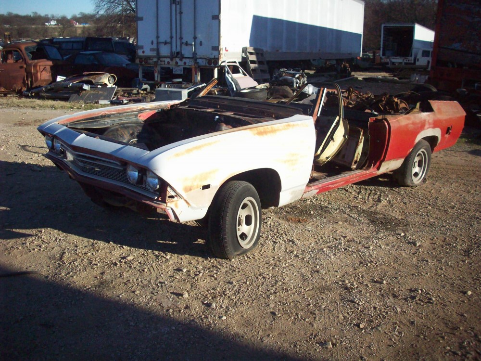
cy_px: 180
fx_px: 514
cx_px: 240
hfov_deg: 50.1
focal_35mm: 37
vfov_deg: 38.7
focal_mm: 6.2
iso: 160
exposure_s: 1/573
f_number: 5.6
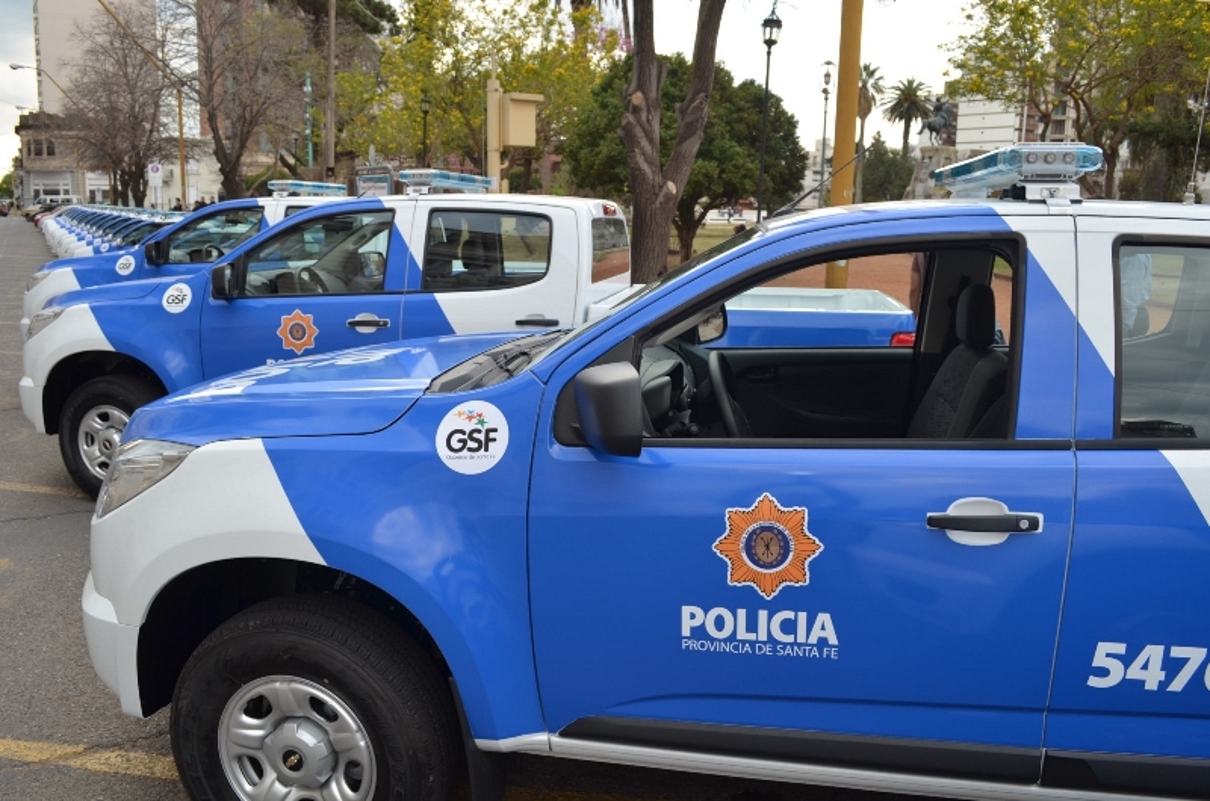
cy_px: 400
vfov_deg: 43.4
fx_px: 1006
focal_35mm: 30
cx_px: 605
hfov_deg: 62.0
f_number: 9
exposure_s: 1/80
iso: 160
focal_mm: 20
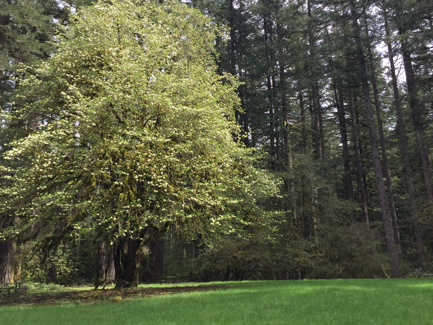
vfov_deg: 39.7
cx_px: 217
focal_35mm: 36
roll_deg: +1.3
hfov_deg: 51.3
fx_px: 450
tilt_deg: +17.1
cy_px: 160
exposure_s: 1/573
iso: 32
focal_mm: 4.15
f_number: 2.2
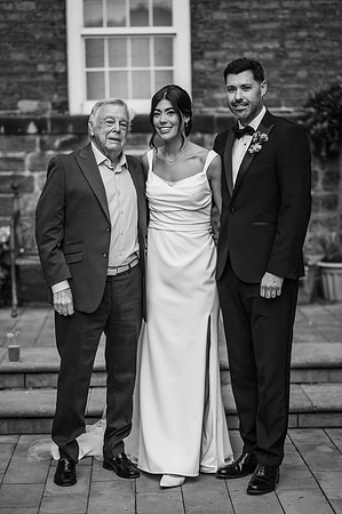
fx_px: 1214
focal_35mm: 85
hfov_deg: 16.0
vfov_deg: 23.9
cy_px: 257
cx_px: 171
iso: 100
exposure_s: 1/500
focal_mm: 85
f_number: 2.2
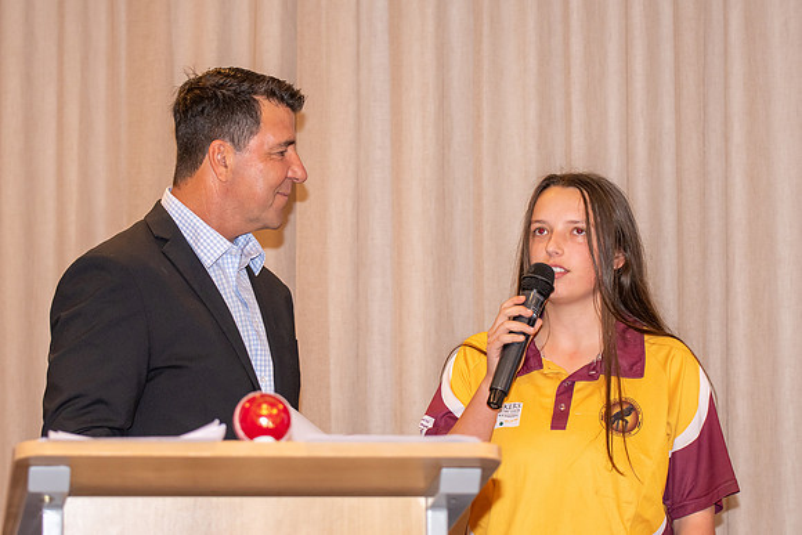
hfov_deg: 18.3
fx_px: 2491
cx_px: 401
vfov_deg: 12.3
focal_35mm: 112
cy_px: 268
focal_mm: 70
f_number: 2.8
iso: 1000
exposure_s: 1/60
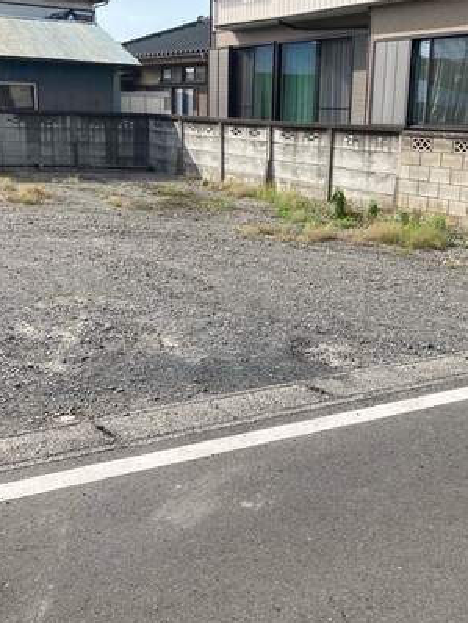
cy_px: 316
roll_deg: -2.3
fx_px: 810
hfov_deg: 32.2
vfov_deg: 42.1
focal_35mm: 45
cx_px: 271
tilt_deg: -13.8
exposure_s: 1/1429
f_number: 1.8
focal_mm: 3.99
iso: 20
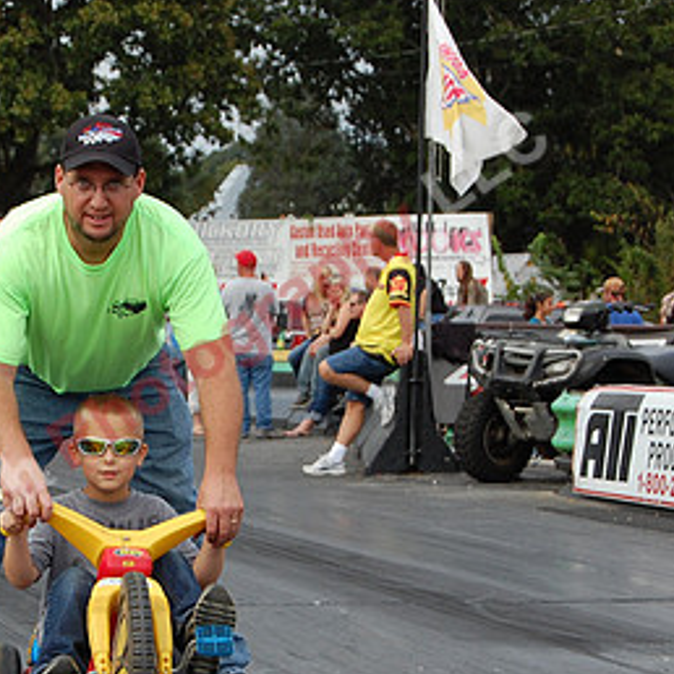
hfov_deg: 12.1
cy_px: 447
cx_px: 94
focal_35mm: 143
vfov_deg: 12.2
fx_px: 3150
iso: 400
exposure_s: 1/640
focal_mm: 50
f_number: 5.6
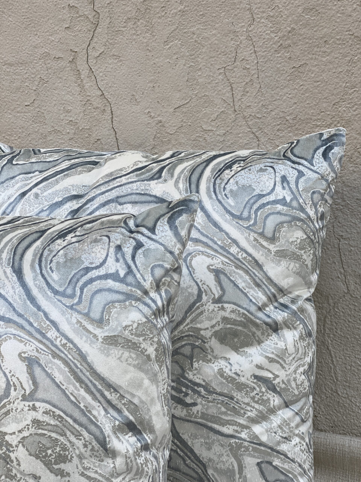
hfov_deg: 28.0
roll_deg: +3.8
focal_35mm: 52
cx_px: 180
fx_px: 723
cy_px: 241
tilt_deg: -18.5
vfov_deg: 36.8
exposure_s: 1/122
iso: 40
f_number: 2
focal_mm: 6
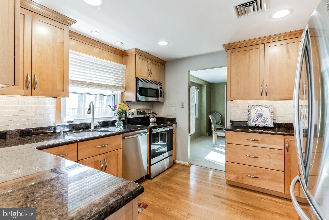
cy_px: 110
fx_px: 155
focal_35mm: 17
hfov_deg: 93.3
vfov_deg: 70.4
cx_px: 164
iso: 2000
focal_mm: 17
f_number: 6.3
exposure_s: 1/160
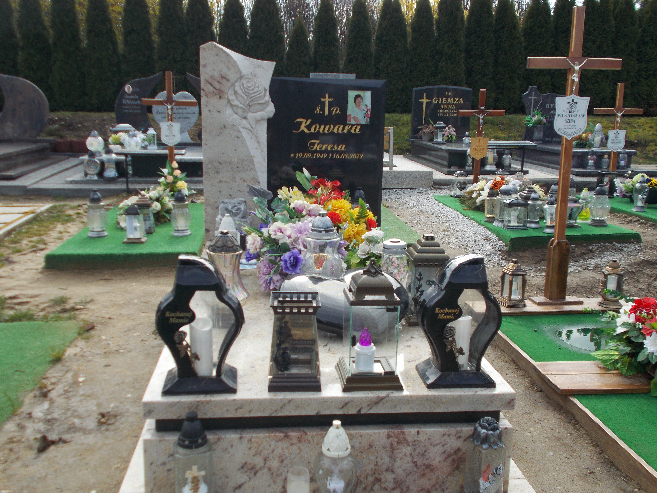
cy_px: 246
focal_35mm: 34
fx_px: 645
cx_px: 328
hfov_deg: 54.0
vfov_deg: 41.8
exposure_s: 1/100
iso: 80
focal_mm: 6
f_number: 9.2
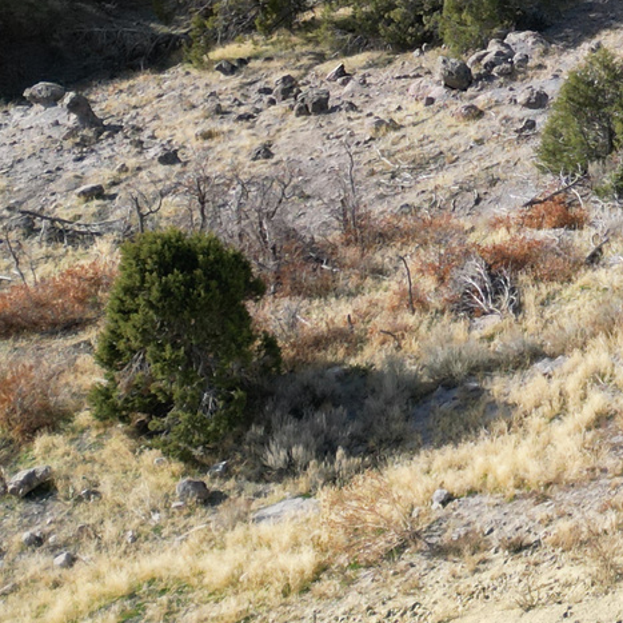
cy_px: -232
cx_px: 1110
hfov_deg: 16.0
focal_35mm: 93
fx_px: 1894
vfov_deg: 17.3
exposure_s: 1/2000
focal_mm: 6.72
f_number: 1.7
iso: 130
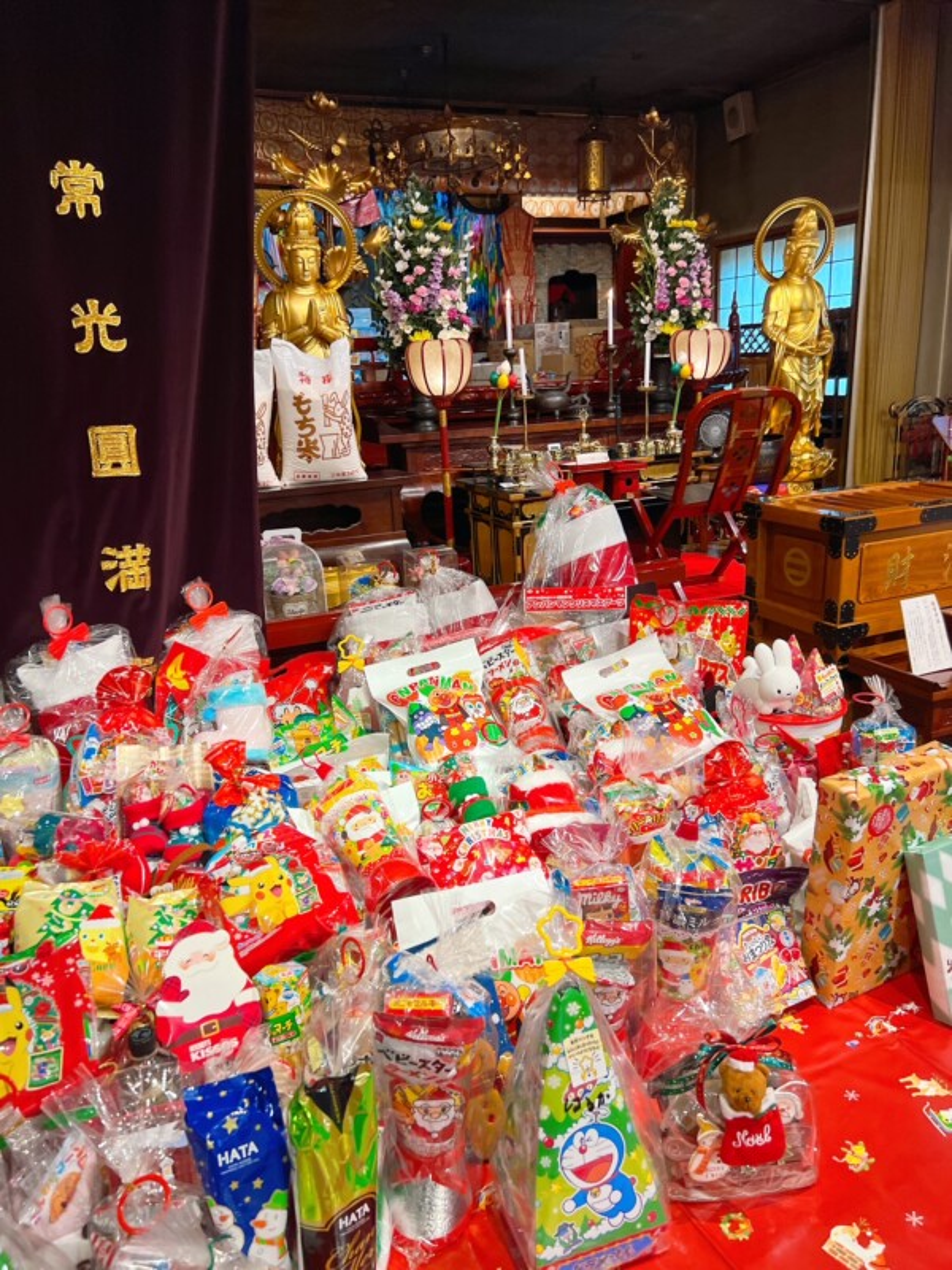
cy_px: 635
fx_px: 953
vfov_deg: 67.3
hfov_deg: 53.1
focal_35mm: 26
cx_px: 476
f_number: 1.5
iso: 200
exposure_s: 1/60
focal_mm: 5.7
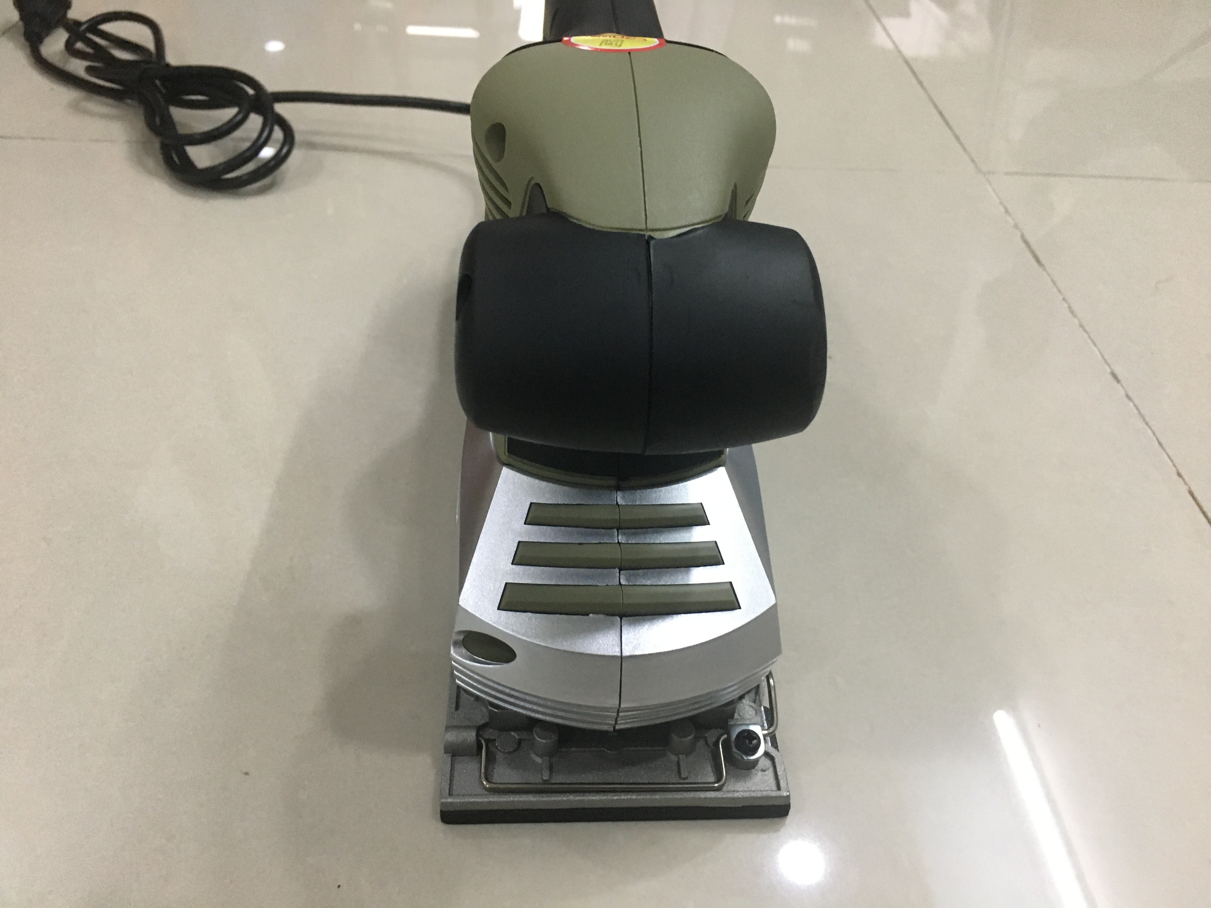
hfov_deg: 61.7
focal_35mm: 29
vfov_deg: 48.2
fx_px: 1015
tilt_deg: -38.7
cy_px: 454
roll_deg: -3.6
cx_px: 606
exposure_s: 1/33
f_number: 2.2
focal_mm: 4.15
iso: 200
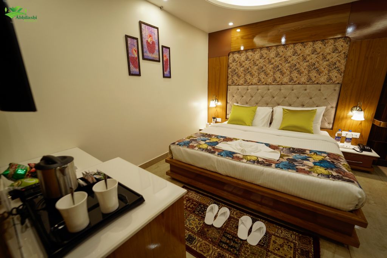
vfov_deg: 81.2
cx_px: 194
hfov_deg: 104.3
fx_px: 150
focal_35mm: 14
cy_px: 129
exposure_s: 1/80
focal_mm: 14
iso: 640
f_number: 3.2
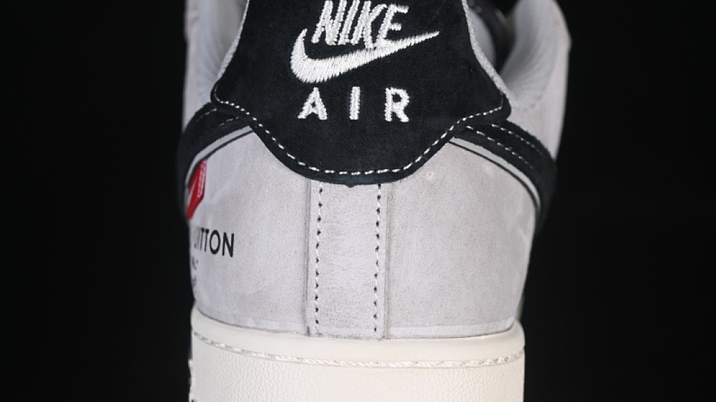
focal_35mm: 79
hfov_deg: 26.9
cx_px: 357
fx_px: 1500
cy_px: 219
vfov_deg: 15.3
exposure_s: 1/80
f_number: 7.1
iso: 160
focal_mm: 50
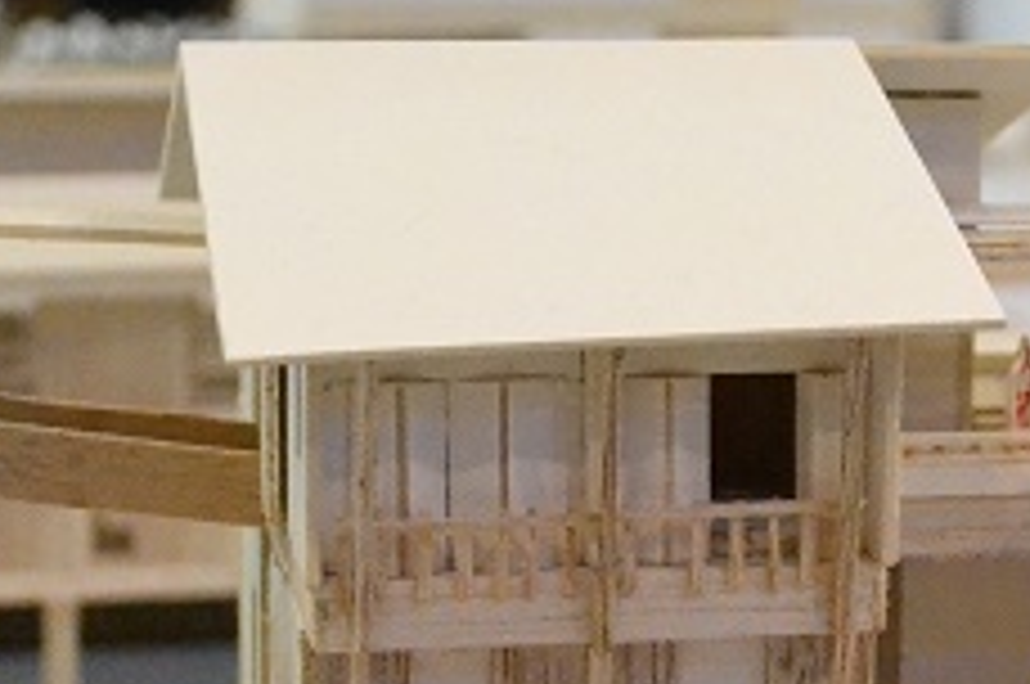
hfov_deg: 16.2
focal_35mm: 126
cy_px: 466
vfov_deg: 10.8
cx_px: 729
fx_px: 3600
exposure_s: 1/640
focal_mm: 24
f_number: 5
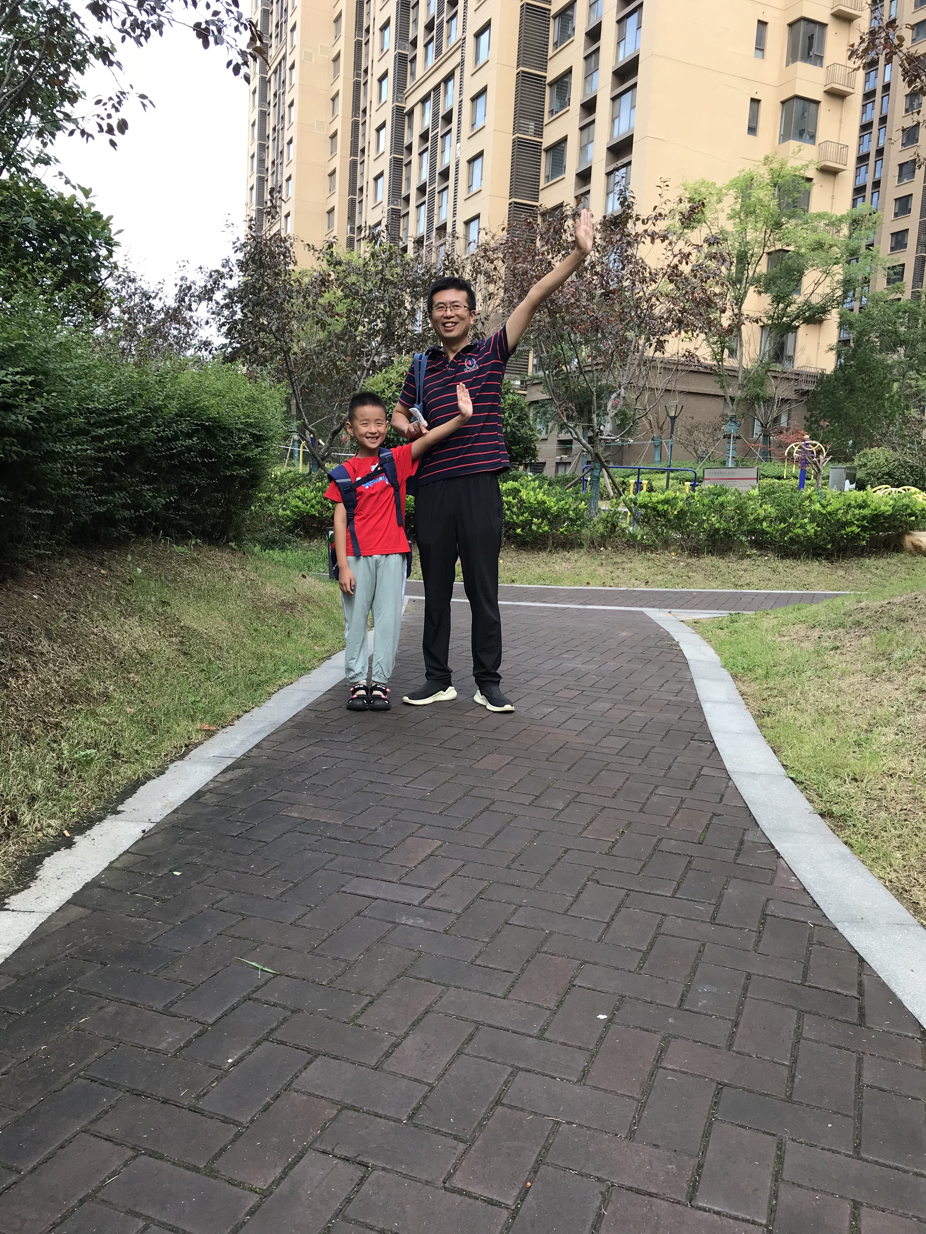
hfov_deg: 49.7
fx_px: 999
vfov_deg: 63.4
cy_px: 617
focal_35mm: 28
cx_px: 463
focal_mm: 3.99
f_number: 1.8
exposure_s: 1/242
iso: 20
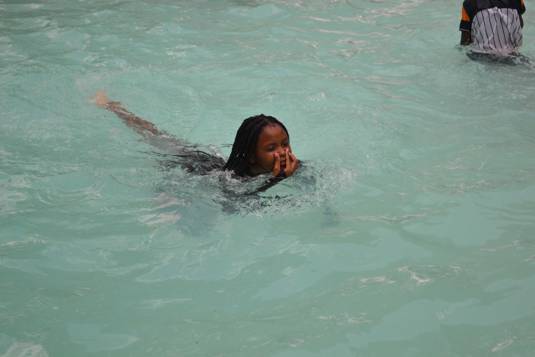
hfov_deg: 24.6
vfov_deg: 16.6
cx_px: 268
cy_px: 178
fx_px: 1226
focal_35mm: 82
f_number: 5.6
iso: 400
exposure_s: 1/1250
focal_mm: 55
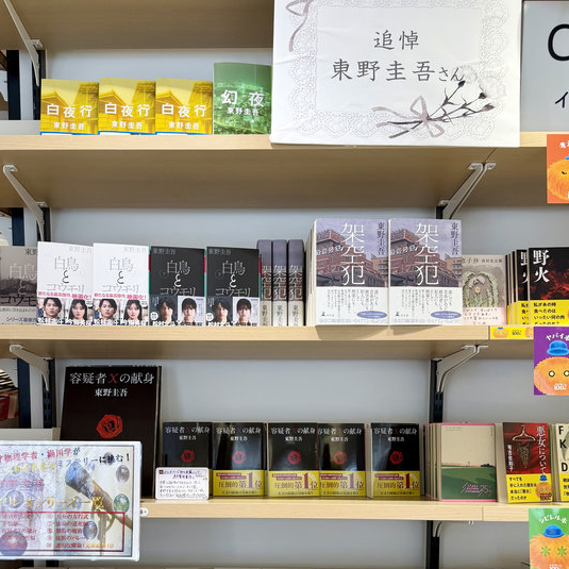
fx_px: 688
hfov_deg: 44.7
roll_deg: -1.0
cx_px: 230
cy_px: 395
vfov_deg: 44.0
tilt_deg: -5.9
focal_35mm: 37
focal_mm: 6.76
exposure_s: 1/100
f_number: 1.78
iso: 100
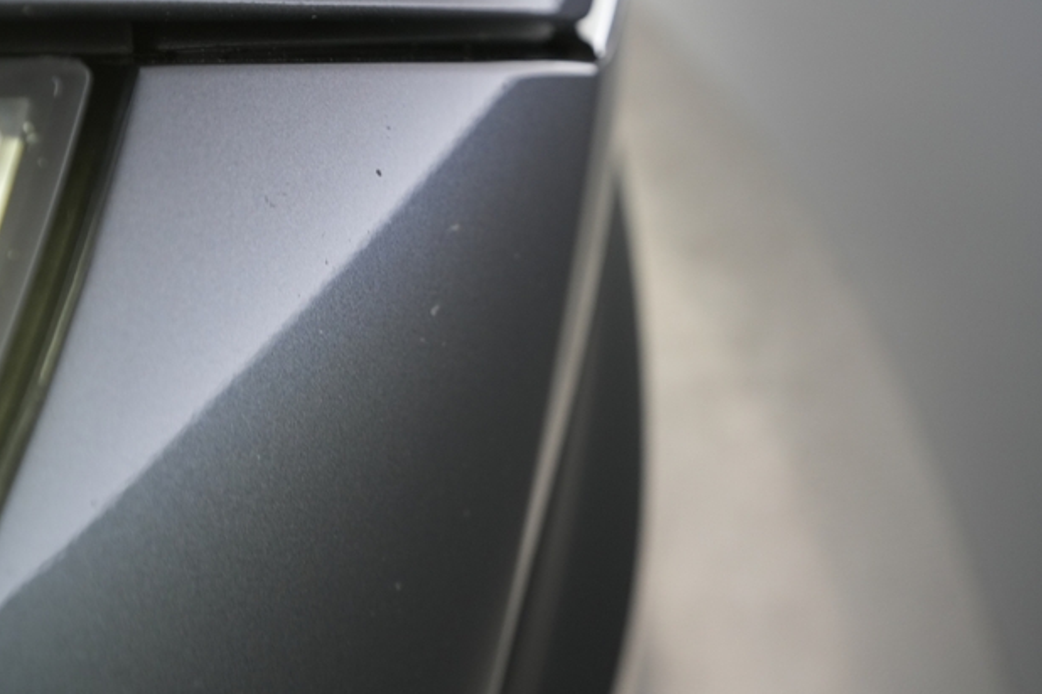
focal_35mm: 29
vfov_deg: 45.0
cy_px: 340
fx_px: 839
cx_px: 521
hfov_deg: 63.7
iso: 2500
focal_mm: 28
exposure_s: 1/100
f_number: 4.5
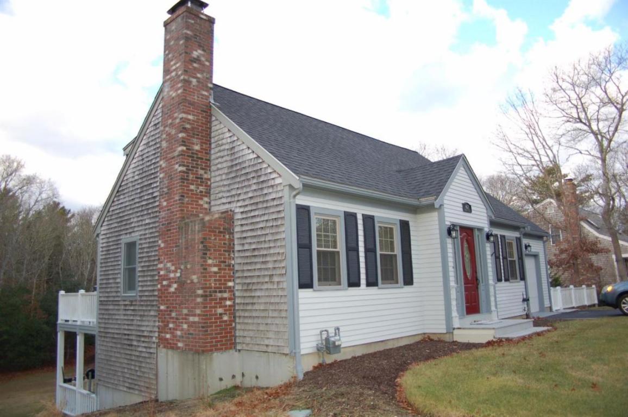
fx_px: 470
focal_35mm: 27
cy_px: 208
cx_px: 314
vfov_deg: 47.8
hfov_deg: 67.4
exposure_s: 1/500
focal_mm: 18
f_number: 4
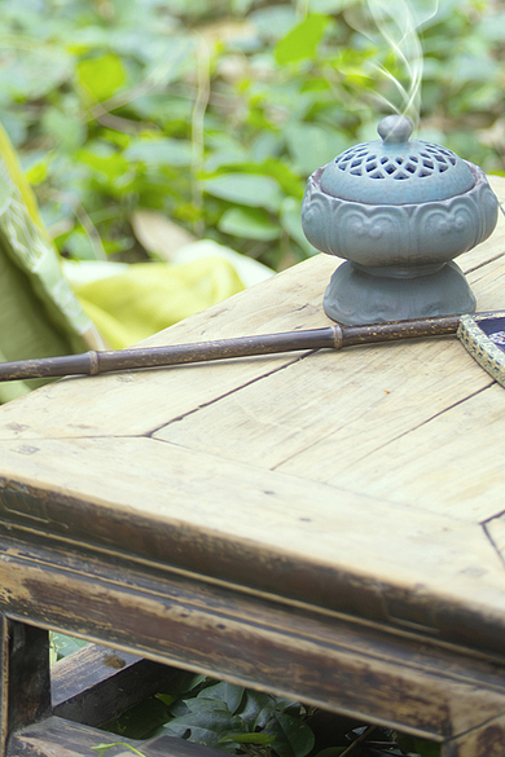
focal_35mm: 328
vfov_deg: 6.2
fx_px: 6901
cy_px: -224
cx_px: -269
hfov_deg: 4.2
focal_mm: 100
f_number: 2.8
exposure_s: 1/500
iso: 800
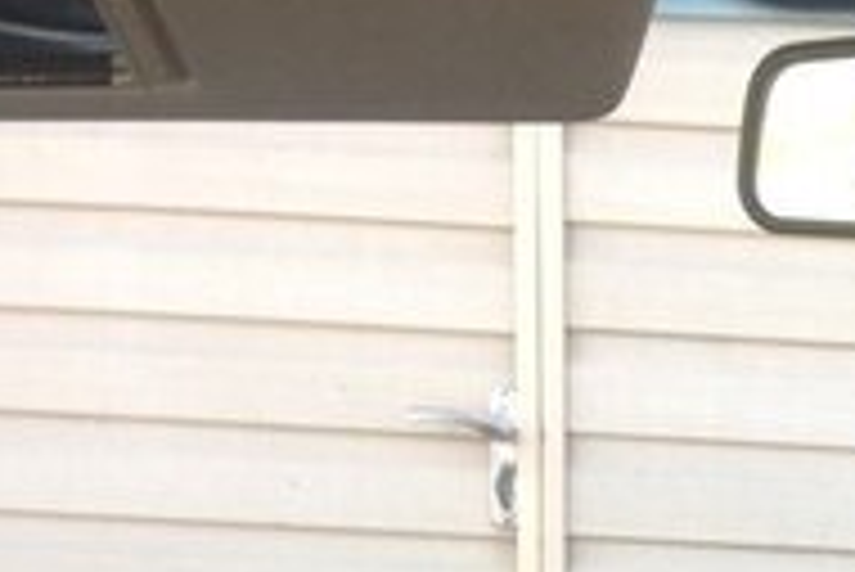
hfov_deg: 16.3
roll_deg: -2.5
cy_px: 1020
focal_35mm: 119
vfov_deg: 10.8
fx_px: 2828
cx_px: 1112
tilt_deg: -13.5
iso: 80
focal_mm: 4.12
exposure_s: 1/120
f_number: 2.4
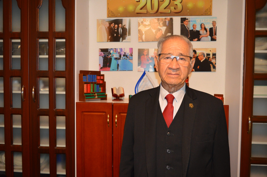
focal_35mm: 30
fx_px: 222
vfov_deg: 43.5
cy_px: 88
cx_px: 134
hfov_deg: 62.0
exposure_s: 1/60
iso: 1600
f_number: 3.5
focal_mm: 20
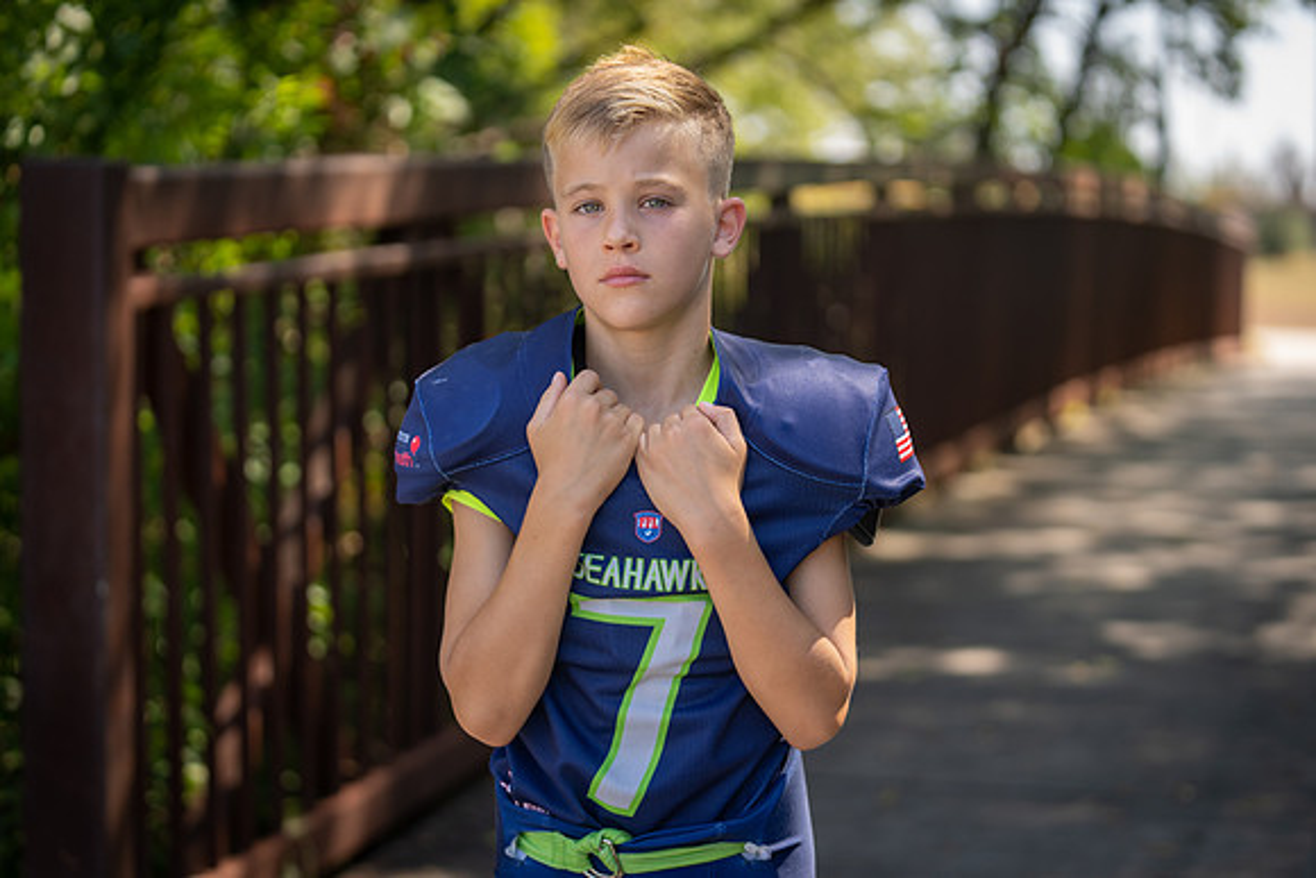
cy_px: 439
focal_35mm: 72
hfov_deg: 28.1
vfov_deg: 18.9
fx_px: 2632
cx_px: 658
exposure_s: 1/320
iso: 100
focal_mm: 72
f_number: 2.8
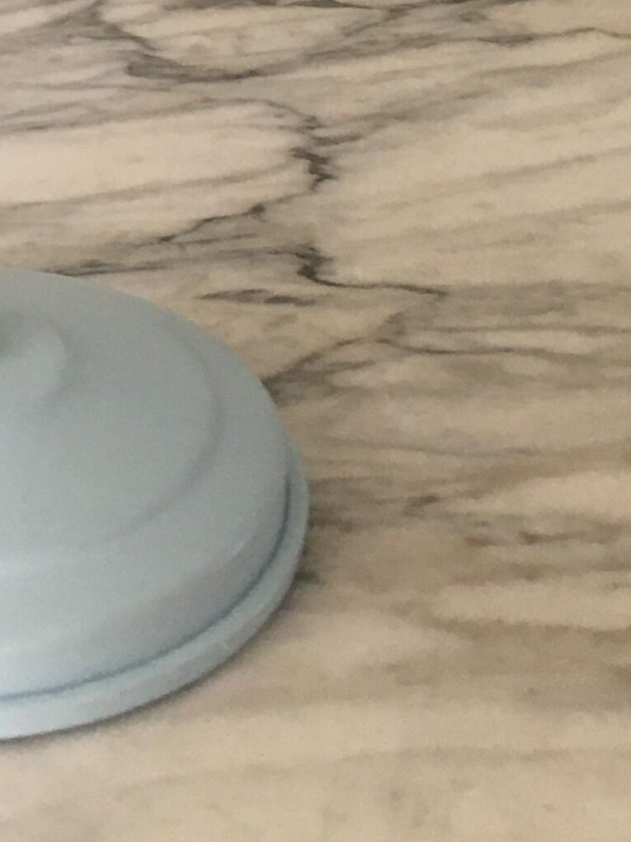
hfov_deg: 12.8
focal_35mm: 114
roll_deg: +2.2
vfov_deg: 16.4
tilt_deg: -19.4
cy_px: -236
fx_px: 2772
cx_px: -31
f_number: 2.2
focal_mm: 4.15
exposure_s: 1/33
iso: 125
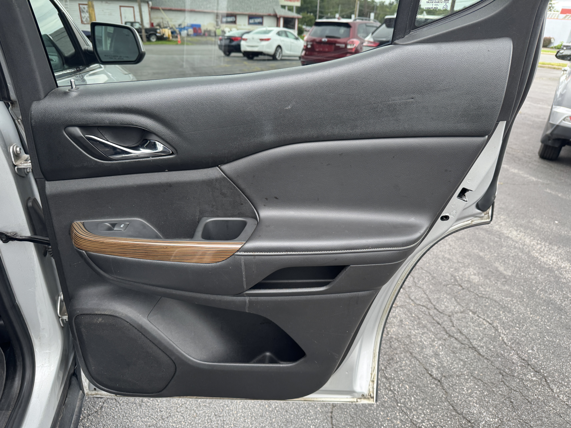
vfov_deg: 56.8
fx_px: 396
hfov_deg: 71.6
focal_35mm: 24
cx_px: 286
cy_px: 214
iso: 100
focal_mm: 6.76
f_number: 1.78
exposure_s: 1/121
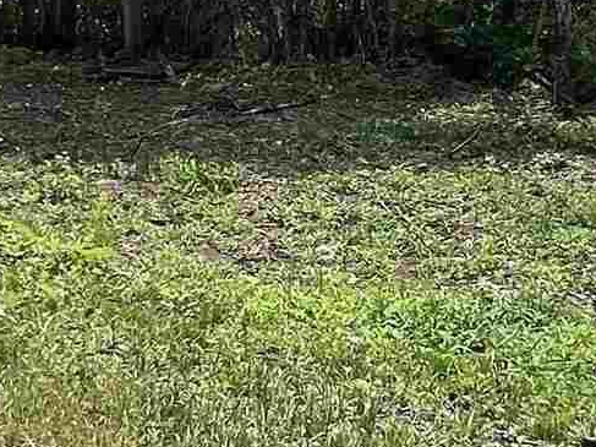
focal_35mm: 82
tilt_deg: -14.8
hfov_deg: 23.8
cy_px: 220
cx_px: 317
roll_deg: +1.1
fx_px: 1411
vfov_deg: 18.0
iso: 32
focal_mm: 1.57
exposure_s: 1/881
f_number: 1.8
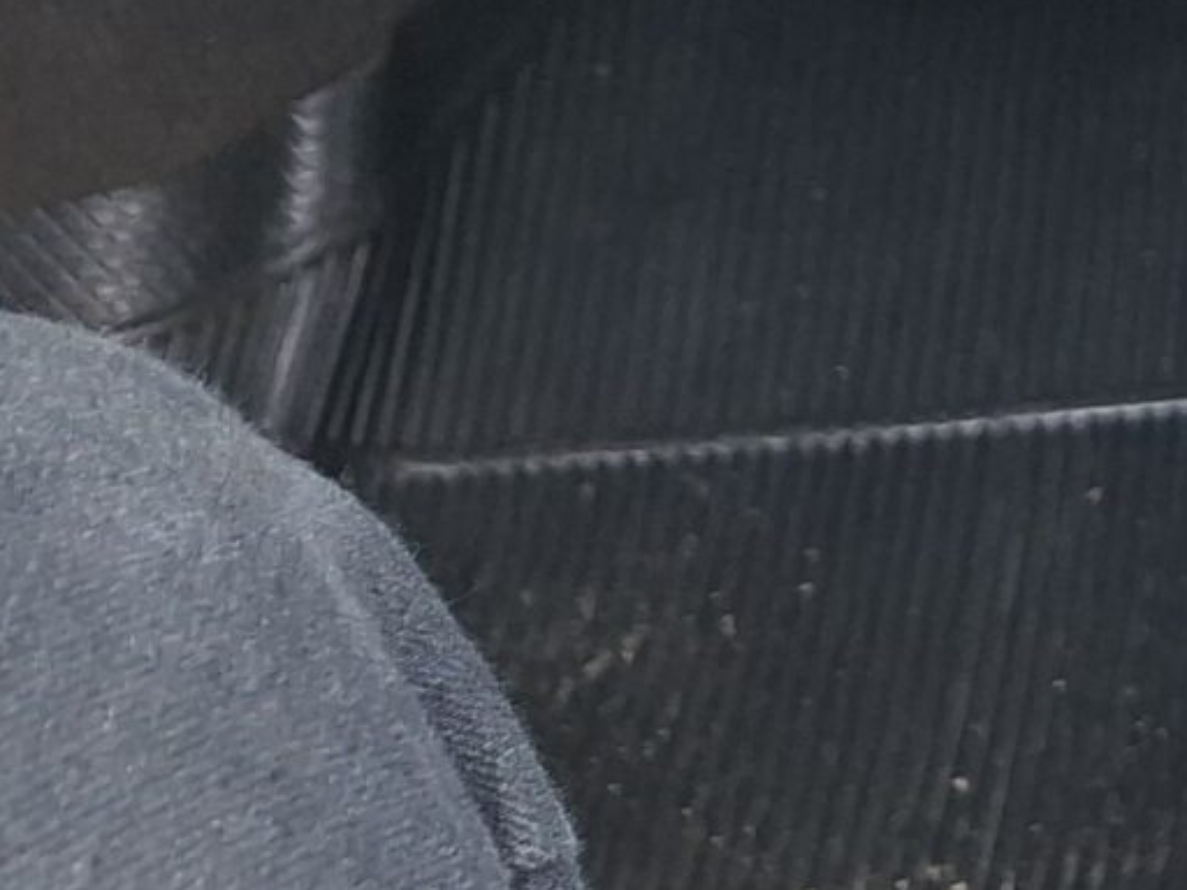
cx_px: 2462
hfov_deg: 14.1
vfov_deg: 11.7
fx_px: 3943
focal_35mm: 115
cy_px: -793
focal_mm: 5.54
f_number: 1.8
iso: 250
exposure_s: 1/120
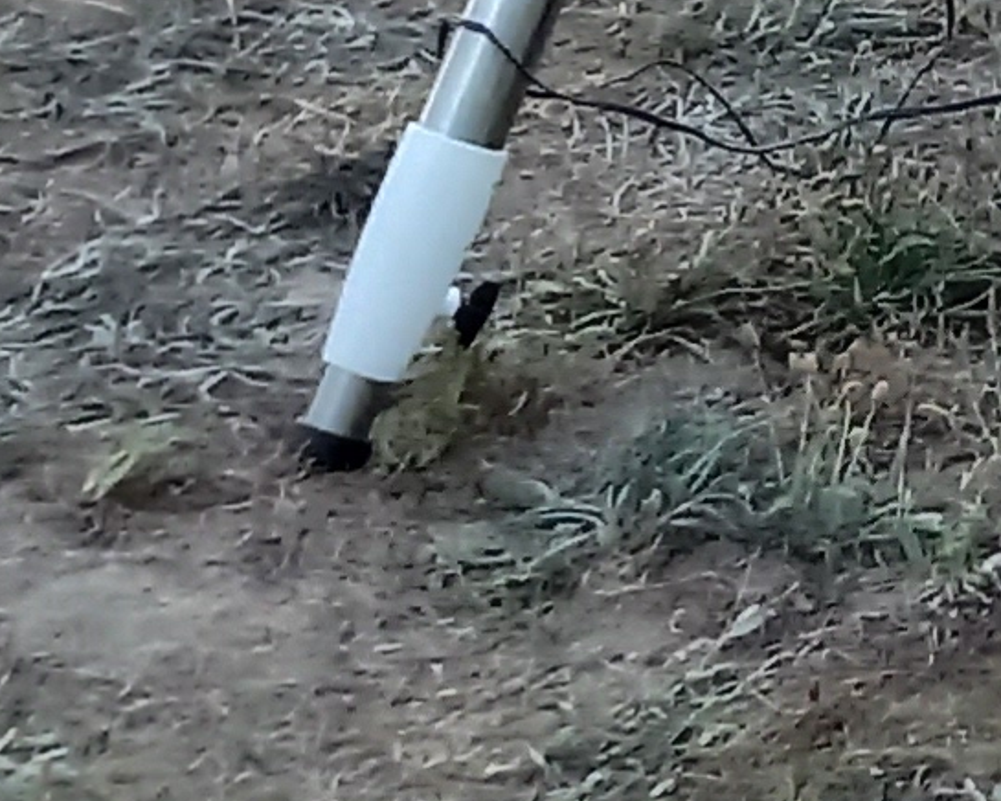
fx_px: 5303
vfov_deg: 8.3
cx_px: 2456
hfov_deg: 9.5
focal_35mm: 179
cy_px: -680
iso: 200
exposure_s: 1/50
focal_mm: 4.65
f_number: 1.8
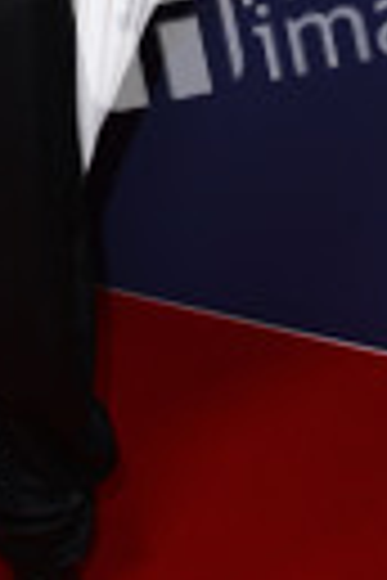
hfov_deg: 13.4
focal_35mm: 99
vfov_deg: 18.8
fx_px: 1596
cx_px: -108
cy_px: -220
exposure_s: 1/250
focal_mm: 32
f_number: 5.6
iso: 800
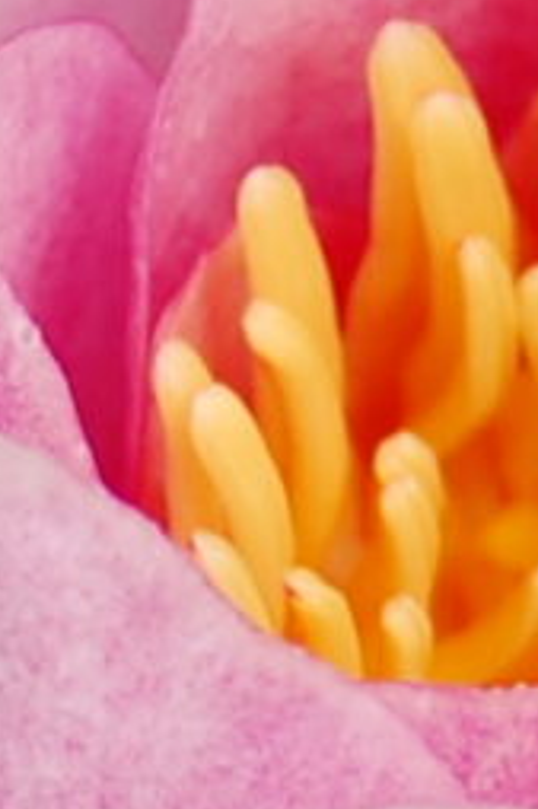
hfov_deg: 1.9
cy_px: 1793
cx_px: -277
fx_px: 16295
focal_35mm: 726
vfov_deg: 2.8
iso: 200
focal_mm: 48
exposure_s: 1/250
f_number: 8
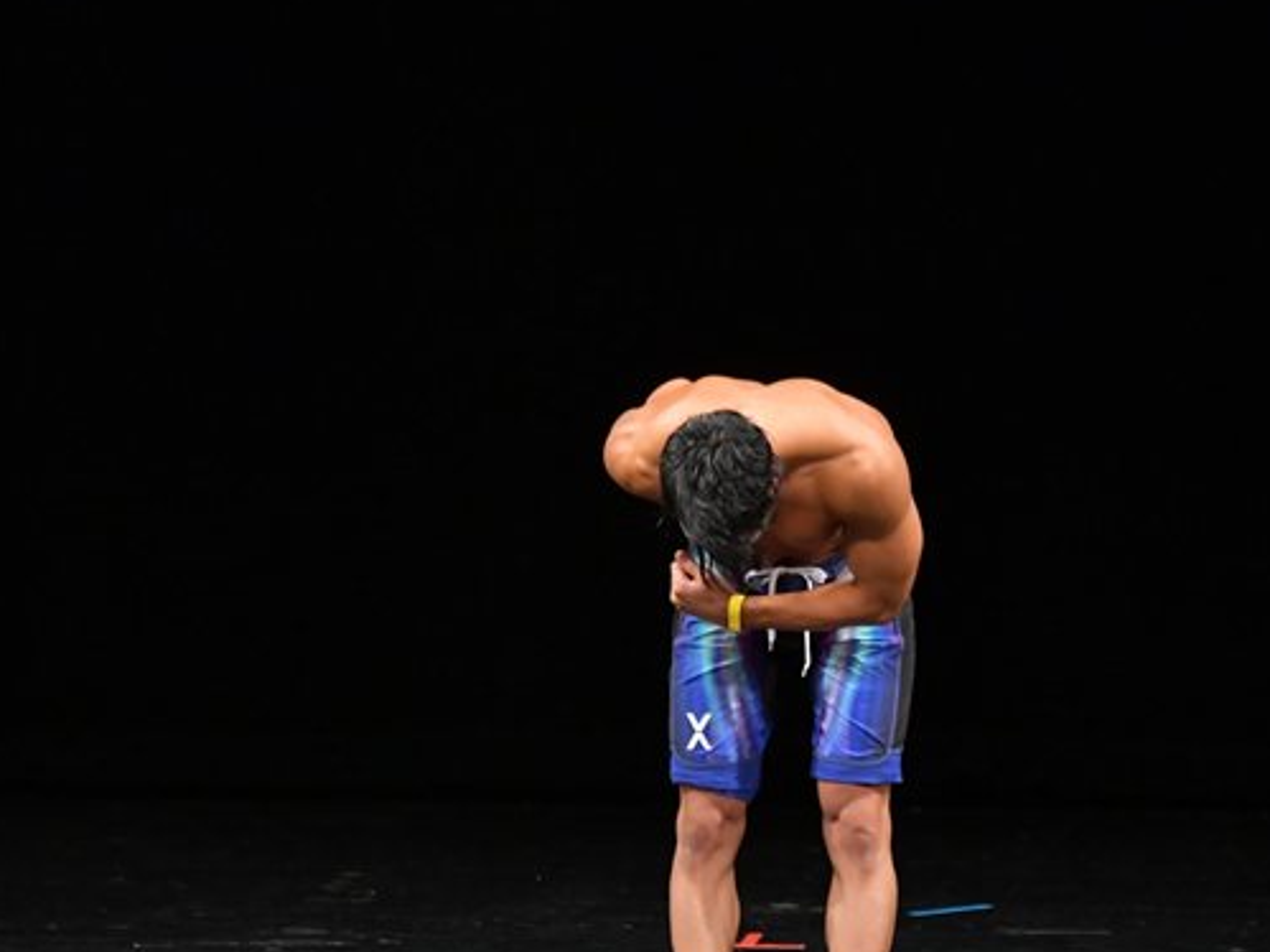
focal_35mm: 403
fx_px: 14782
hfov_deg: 4.9
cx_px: 747
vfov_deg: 3.7
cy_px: 621
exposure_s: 1/400
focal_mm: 180
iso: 3200
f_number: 5.6
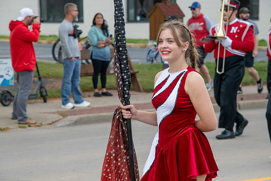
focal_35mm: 190
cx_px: 136
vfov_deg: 7.2
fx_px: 1431
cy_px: 90
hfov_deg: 10.8
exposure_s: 1/320
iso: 3200
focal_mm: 190
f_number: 11
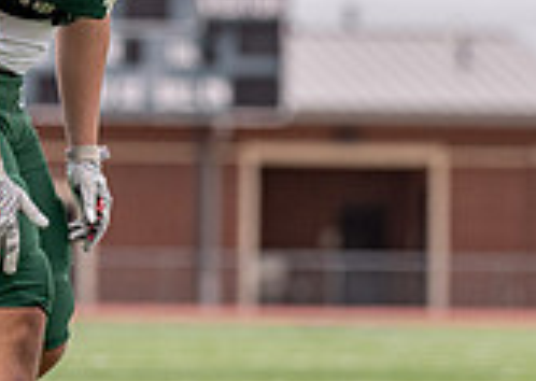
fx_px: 6976
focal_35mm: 459
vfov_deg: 3.1
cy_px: 36
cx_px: 42
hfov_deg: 4.4
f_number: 2.8
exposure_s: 1/4000
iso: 250
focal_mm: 125
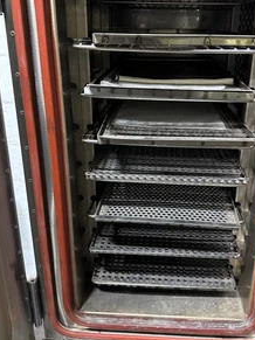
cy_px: 150
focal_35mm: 33
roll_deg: -2.1
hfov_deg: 42.8
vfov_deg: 55.2
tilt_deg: -19.1
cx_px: 145
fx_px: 324
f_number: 1.78
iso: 640
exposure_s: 1/60
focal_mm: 6.86
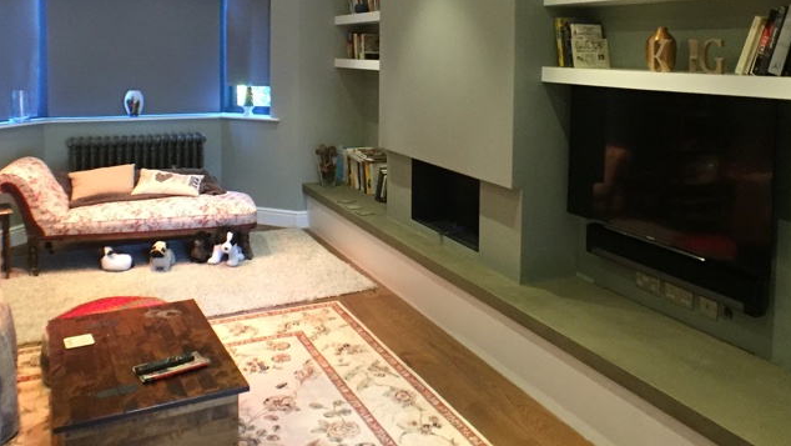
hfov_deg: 40.5
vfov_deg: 23.1
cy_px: 66
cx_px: 357
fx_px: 1070
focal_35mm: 51
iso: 250
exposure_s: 1/20
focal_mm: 4.15
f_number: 2.2
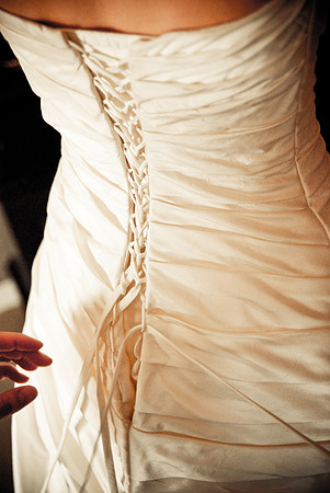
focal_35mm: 75
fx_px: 1029
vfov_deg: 27.0
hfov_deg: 18.2
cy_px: 246
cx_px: 165
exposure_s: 1/100
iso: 800
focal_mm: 50
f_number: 2.8
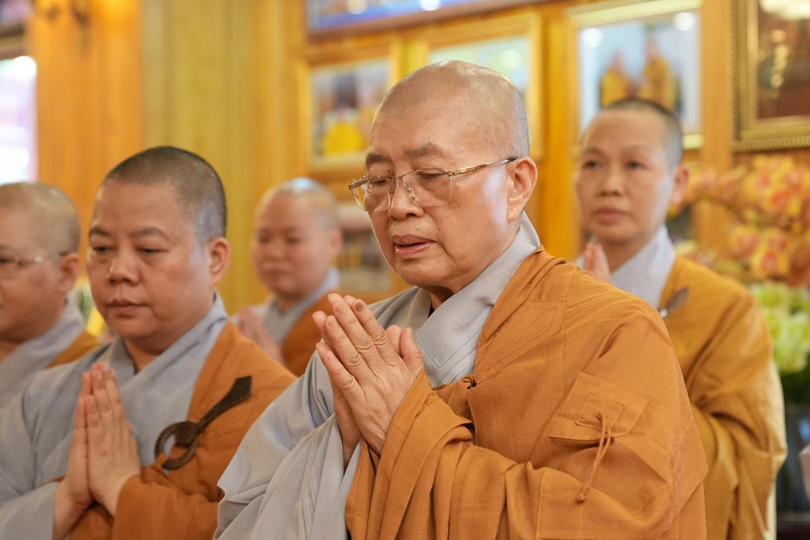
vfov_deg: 15.0
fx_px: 2047
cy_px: 270
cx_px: 405
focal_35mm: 91
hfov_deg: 22.4
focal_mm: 61
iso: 2500
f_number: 2.8
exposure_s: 1/100
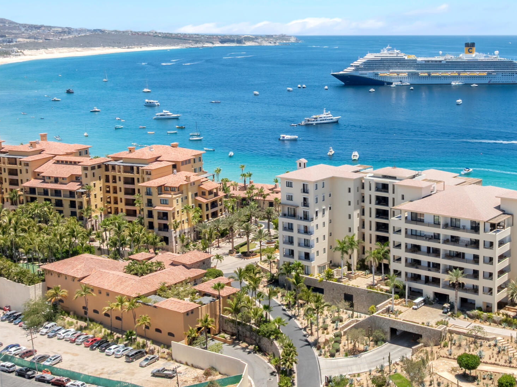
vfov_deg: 29.6
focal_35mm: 49
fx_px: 731
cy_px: 160
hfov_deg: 37.4
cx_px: 422
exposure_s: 1/80
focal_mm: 12.29
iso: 100
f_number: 7.1
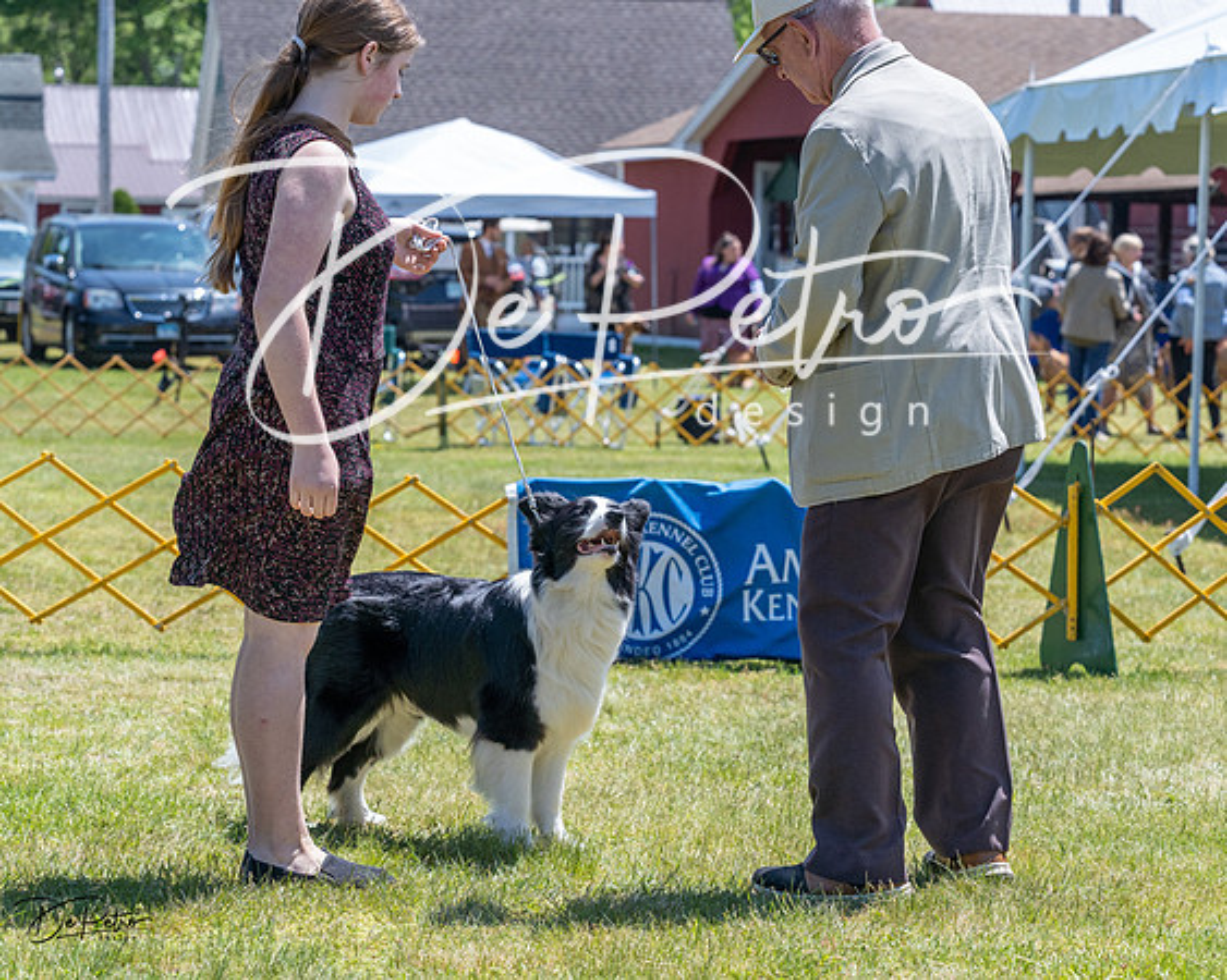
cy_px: 490
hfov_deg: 17.1
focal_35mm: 113
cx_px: 614
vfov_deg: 13.7
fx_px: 4088
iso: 1000
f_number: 7.1
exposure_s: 1/1600
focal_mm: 100
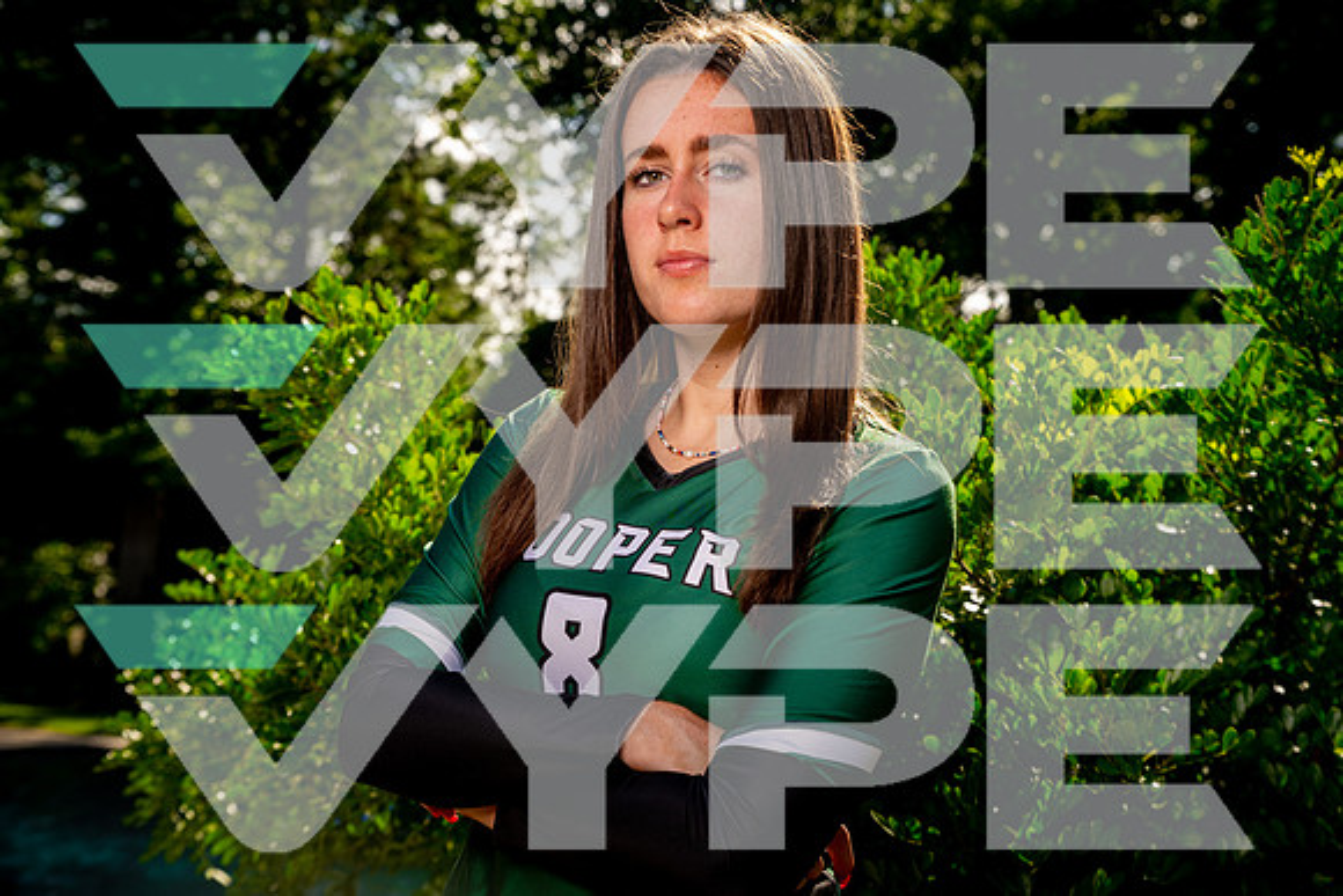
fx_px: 2052
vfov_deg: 24.6
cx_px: 672
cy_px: 448
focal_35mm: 55
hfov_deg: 36.2
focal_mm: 55
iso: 125
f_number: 5.6
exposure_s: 1/320
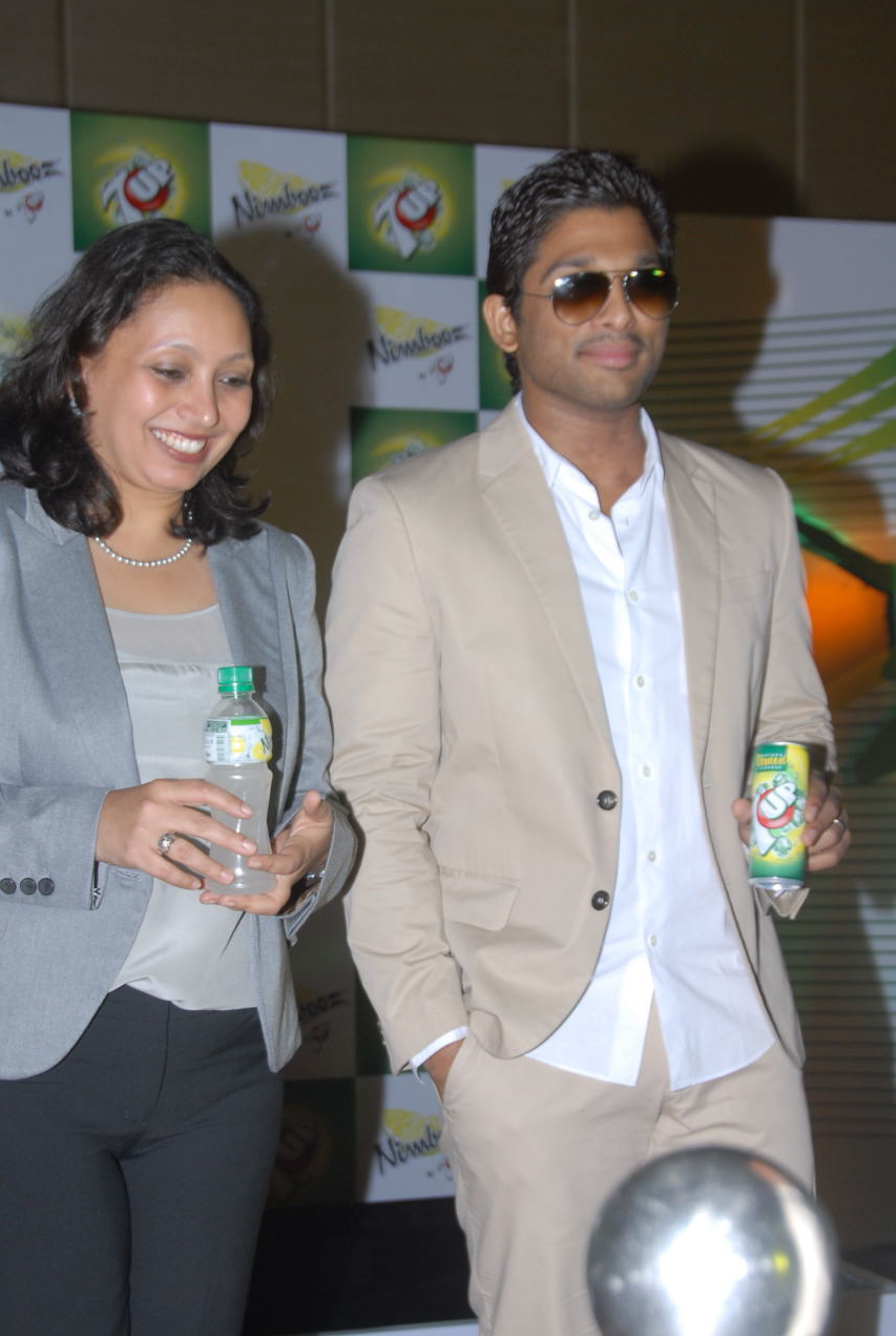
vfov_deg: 29.6
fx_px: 2527
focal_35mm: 68
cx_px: 445
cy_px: 712
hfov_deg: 20.1
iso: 250
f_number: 6.3
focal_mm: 36
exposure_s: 1/125
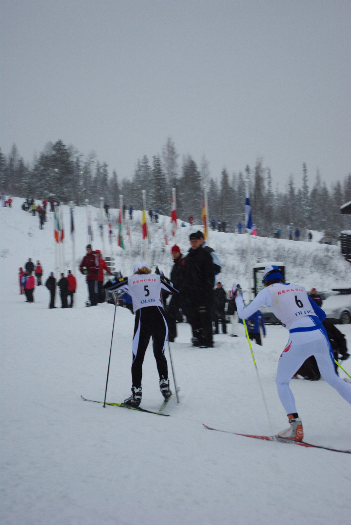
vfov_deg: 27.0
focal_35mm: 75
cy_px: 262
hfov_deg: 18.2
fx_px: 1094
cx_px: 176
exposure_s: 1/90
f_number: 5.6
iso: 100
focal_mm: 50
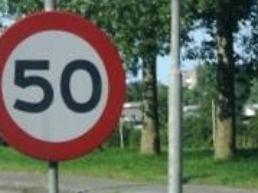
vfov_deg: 10.8
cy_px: -7
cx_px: -49
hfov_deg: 14.1
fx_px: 1013
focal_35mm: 136
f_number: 2.8
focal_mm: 7.9
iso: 64
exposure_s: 1/500
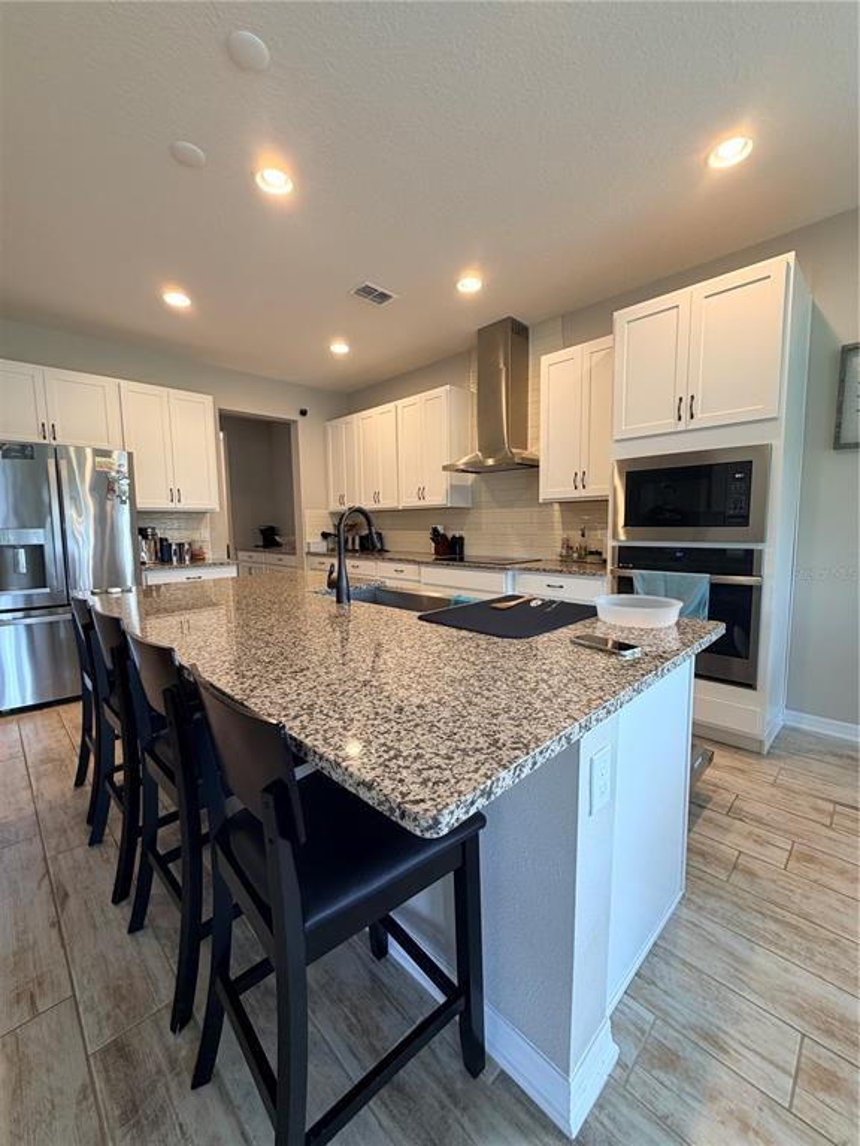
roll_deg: +0.6
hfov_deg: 85.7
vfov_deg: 102.1
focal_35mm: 14
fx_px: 464
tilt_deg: -6.0
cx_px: 430
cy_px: 573
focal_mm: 2.22
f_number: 2.2
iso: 160
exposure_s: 1/60
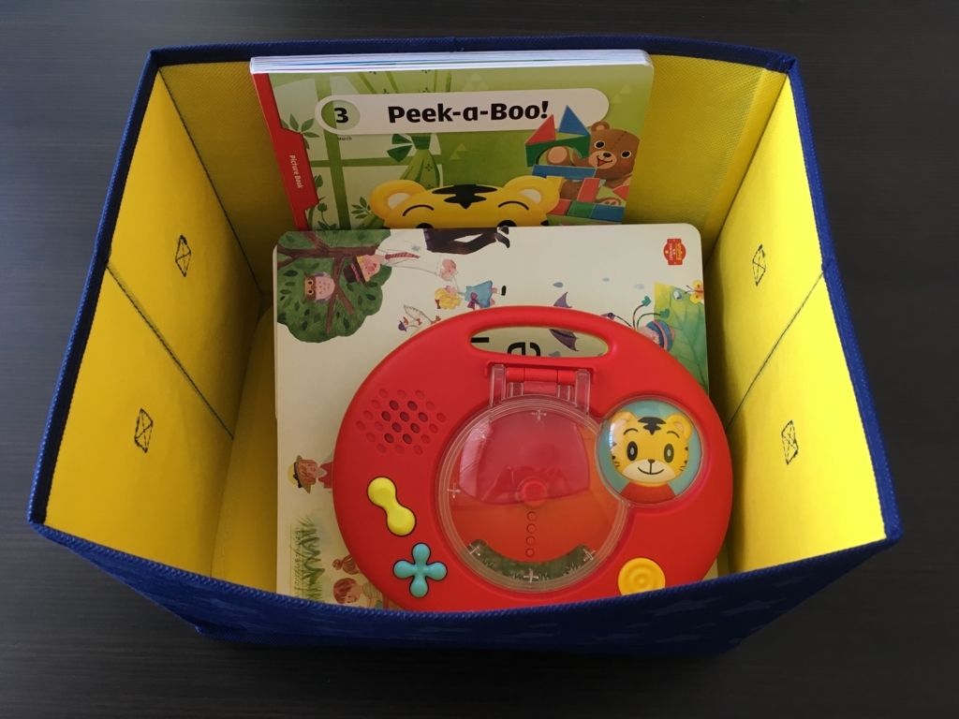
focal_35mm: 29
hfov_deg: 61.7
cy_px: 360
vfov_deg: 48.2
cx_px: 480
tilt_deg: -62.0
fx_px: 803
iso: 50
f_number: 2.2
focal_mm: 4.15
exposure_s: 1/30
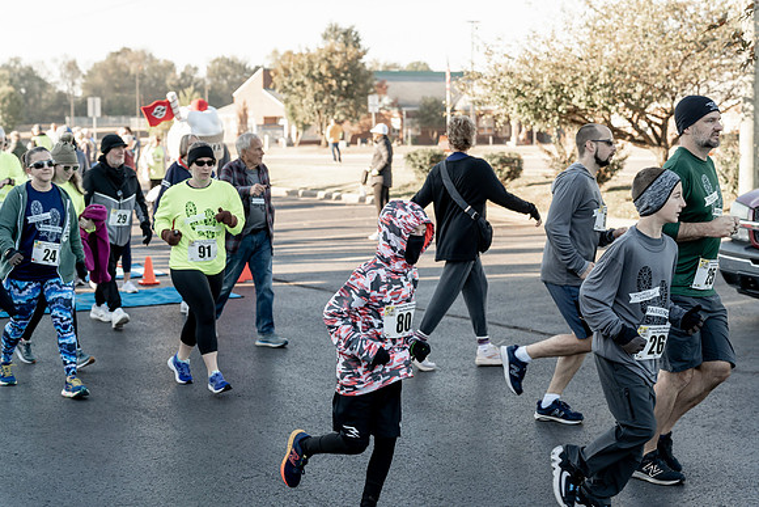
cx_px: 380
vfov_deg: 24.2
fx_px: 1181
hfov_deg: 35.6
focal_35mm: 56
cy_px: 254
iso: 200
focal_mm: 56
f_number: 3.5
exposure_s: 1/500
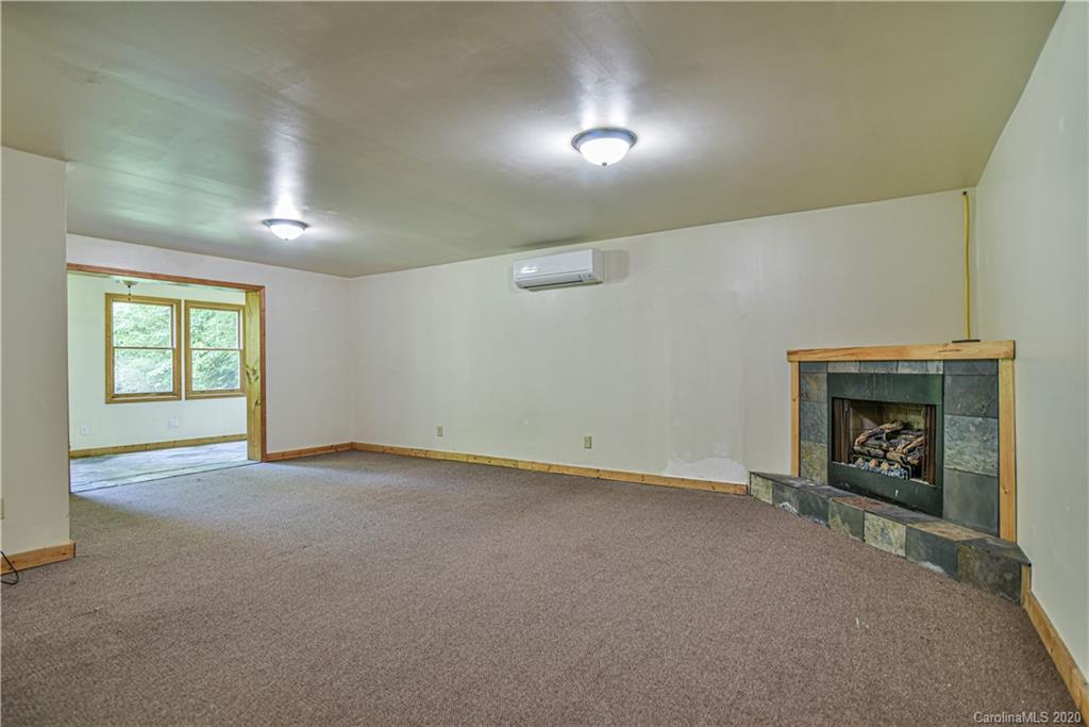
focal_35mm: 18
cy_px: 364
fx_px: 545
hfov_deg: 90.0
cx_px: 544
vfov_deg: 67.4
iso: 800
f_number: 3.5
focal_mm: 18
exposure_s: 1/50
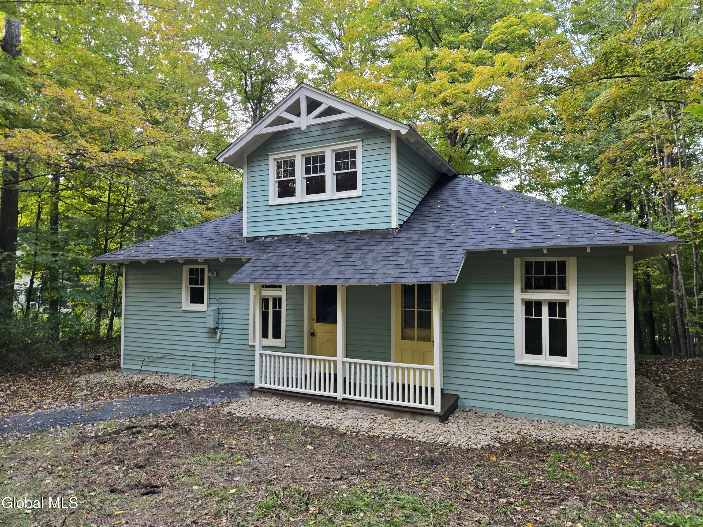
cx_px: 352
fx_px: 467
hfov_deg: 73.9
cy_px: 264
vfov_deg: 58.9
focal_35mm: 23
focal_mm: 5.4
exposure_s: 1/50
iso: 100
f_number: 1.8
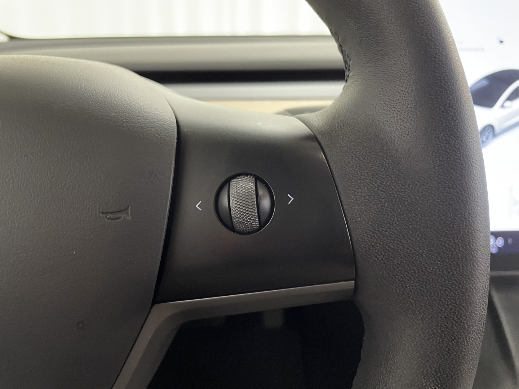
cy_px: 194
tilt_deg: -20.3
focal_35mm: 26
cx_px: 260
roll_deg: +0.0
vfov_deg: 53.1
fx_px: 390
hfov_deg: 67.3
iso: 500
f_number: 1.6
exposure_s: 1/25
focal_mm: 4.2
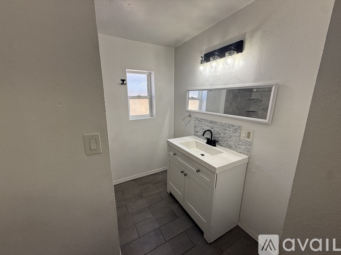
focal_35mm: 14
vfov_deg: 85.7
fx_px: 138
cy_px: 128
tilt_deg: -12.4
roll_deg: -0.4
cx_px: 170
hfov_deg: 102.1
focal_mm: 2.22
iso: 64
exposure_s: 1/137
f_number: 2.2
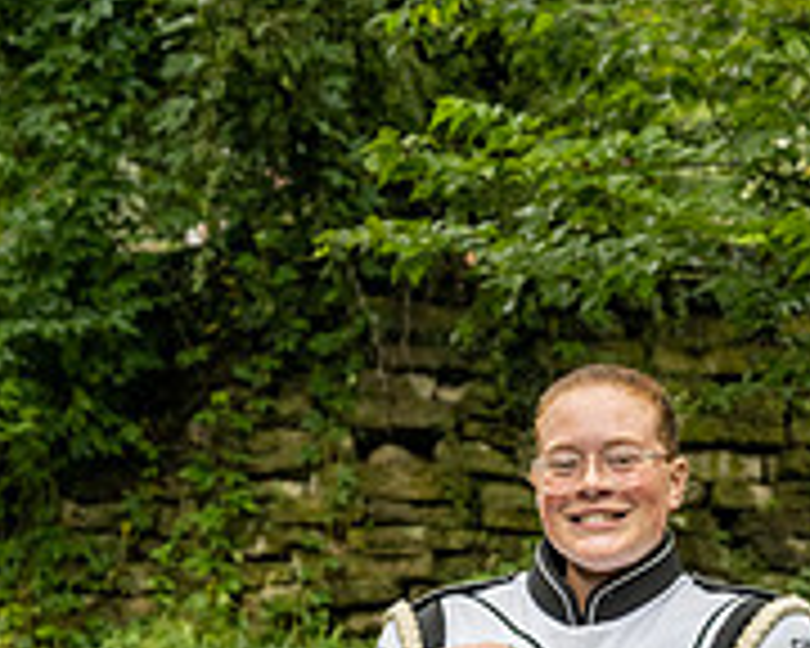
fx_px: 2925
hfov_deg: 15.7
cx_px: 544
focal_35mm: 122
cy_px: 950
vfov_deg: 12.1
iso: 800
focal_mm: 52
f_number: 4
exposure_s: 1/1250
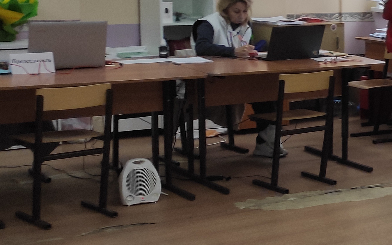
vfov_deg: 14.4
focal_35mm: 91
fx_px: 972
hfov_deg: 19.4
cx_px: 618
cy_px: 104
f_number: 1.89
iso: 133
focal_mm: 5.43
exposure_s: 1/50
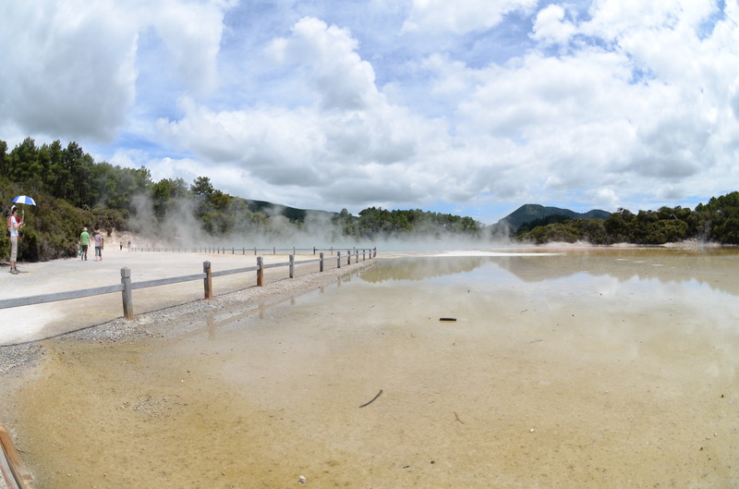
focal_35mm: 16
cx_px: 370
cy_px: 244
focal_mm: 10.5
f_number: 9
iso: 100
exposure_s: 1/320
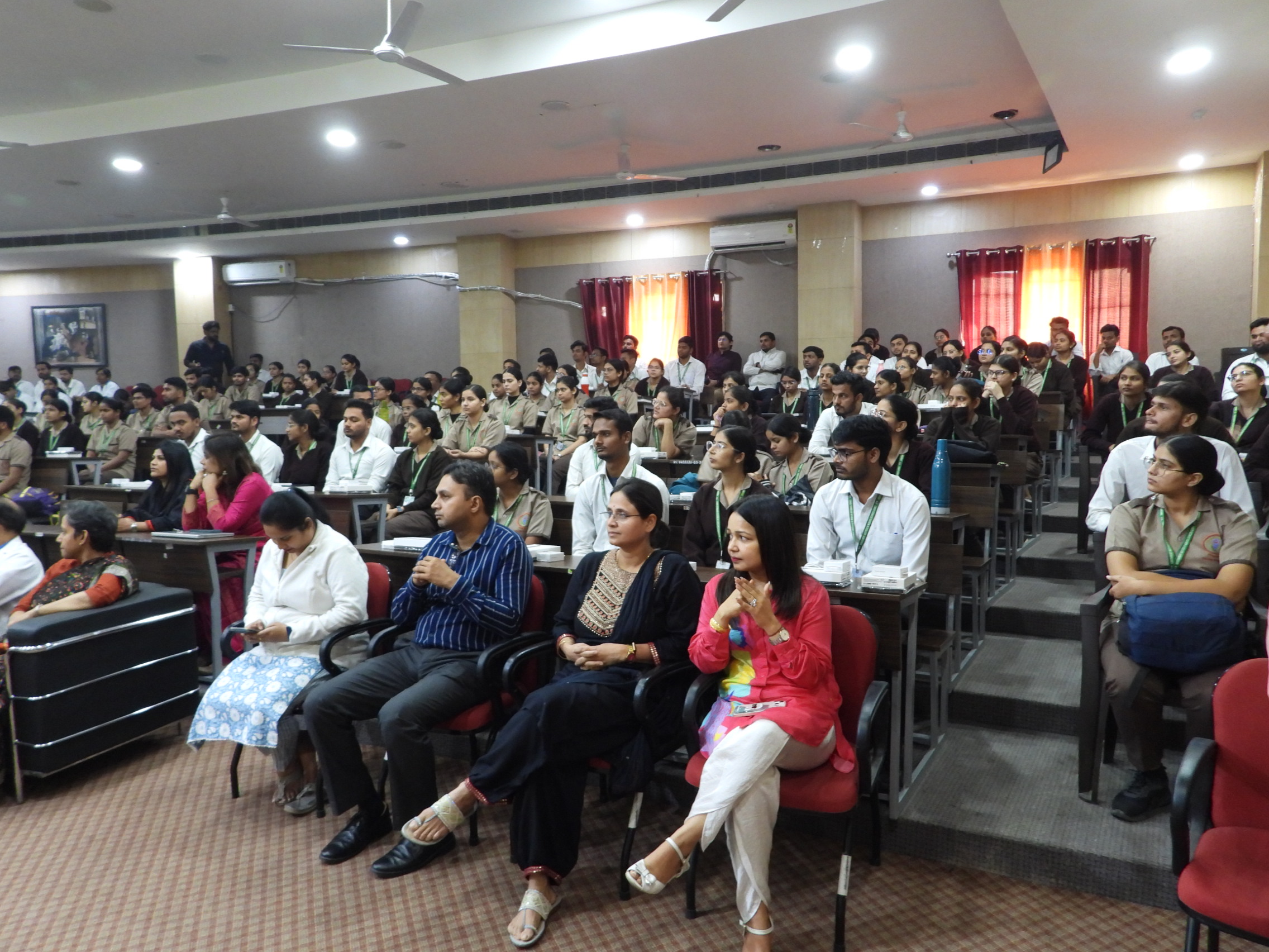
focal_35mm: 24
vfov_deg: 56.8
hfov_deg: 71.6
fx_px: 880
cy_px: 476
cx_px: 634
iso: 400
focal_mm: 4.3
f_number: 2.8
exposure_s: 1/20
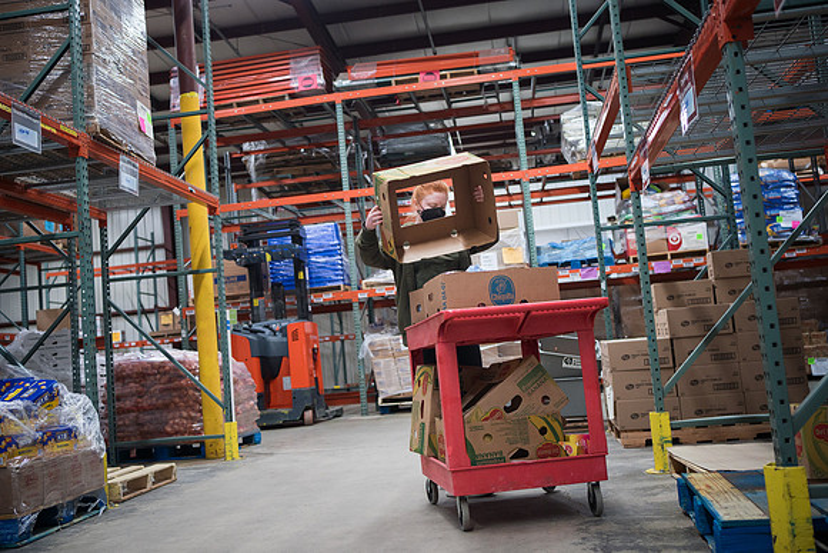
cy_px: 259
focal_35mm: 38
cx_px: 396
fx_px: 871
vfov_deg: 35.2
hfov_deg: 50.8
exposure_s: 1/160
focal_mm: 35
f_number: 2.8
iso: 3200
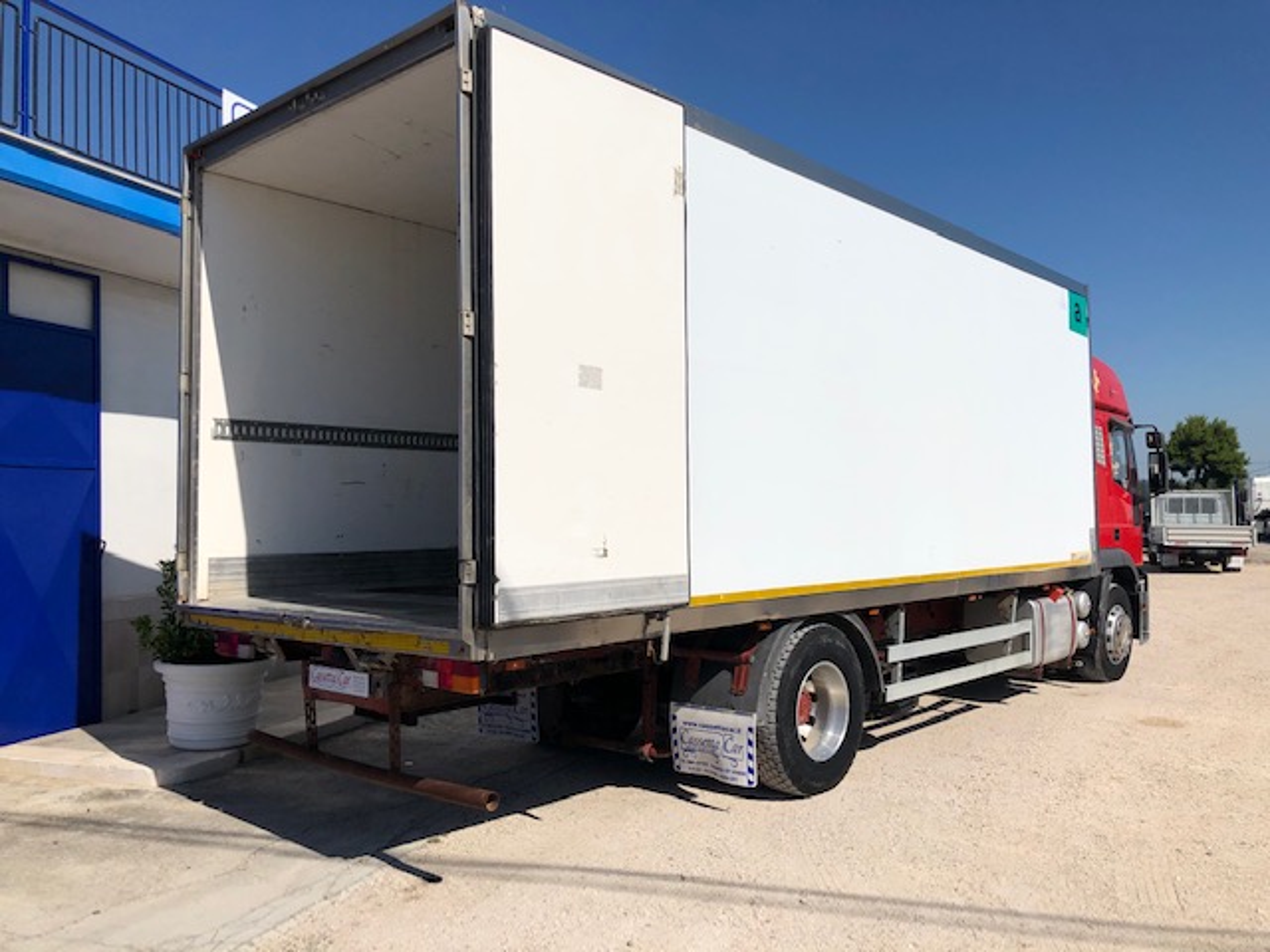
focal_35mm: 28
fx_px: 1027
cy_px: 476
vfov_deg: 49.7
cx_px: 635
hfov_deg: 63.4
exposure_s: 1/6897
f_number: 1.8
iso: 25
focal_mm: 4
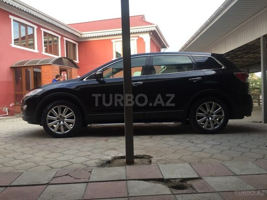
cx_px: 134
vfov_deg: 48.2
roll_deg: +1.0
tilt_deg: -0.3
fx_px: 224
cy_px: 100
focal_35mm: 29
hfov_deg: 61.7
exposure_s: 1/100
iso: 32
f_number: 2.2
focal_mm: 4.15
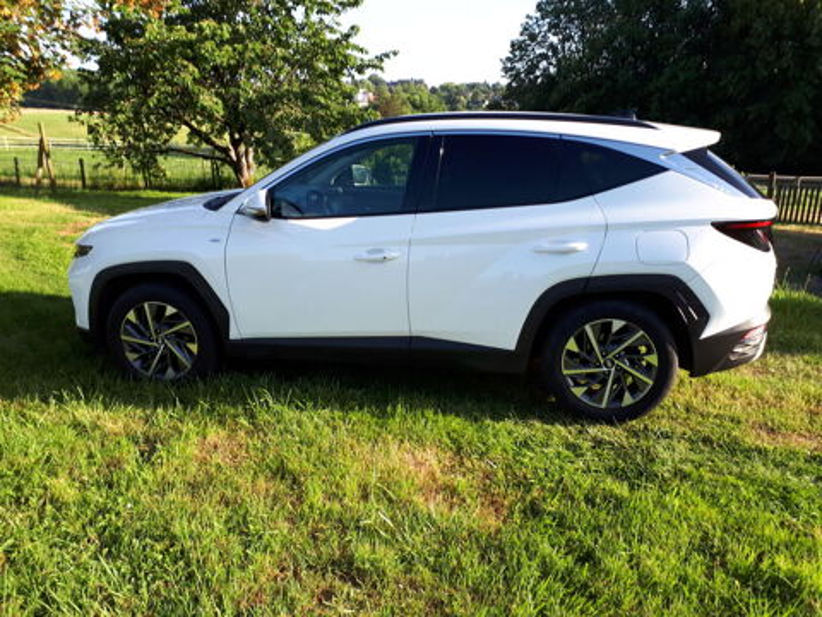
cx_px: 411
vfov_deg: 51.4
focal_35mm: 27
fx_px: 641
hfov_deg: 65.3
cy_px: 308
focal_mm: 3.6
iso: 40
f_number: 1.9
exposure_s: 1/271
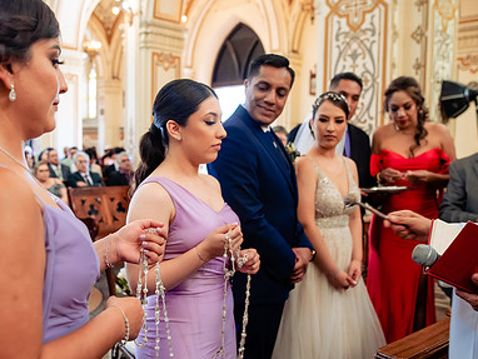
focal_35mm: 35
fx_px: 484
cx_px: 203
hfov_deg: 52.4
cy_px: 187
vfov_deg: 40.7
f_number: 2.8
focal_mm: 24
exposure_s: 1/100
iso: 1250
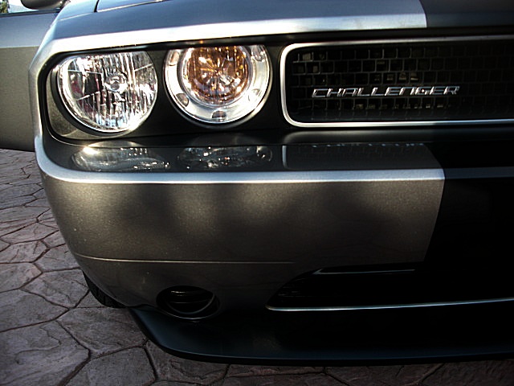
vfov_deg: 39.7
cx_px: 257
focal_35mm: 36
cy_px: 193
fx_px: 535
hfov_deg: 51.4
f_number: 2.8
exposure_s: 1/100
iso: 50
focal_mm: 6.3
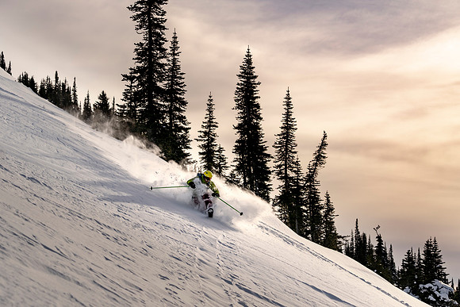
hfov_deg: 25.6
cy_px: 147
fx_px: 1010
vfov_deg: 17.3
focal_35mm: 79
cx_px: 252
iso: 100
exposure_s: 1/1600
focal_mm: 70
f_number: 4
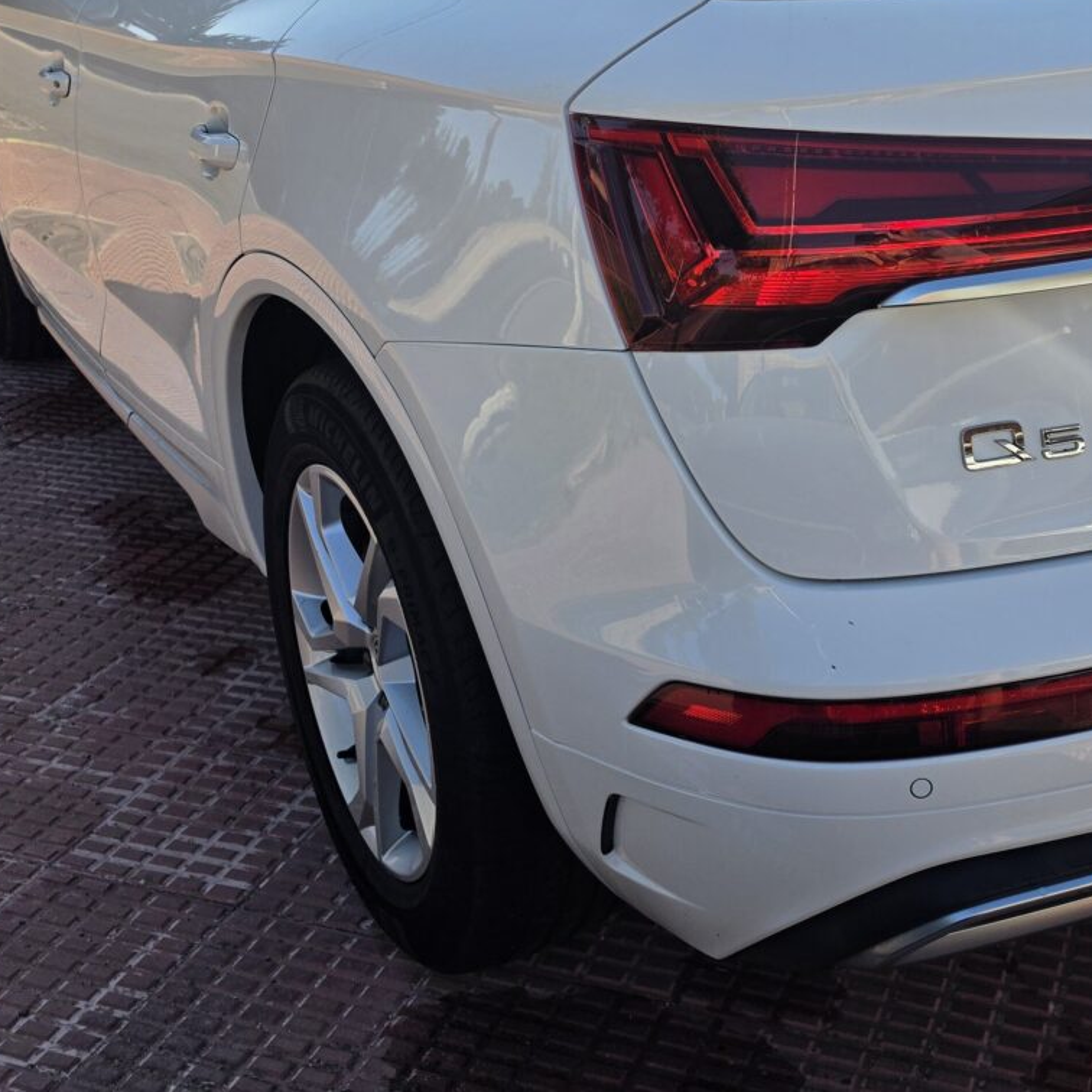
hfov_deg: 38.4
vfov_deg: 38.3
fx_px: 1535
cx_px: 789
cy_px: 295
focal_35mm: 43
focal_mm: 6.5
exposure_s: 1/7939
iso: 50
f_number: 1.4
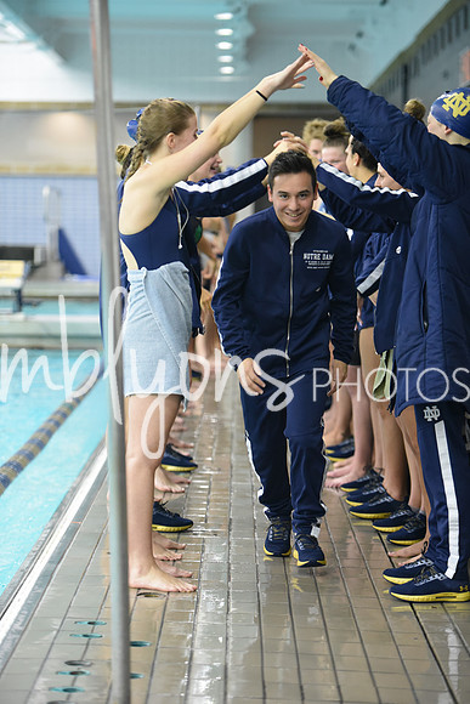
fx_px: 2153
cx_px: 235
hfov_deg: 12.5
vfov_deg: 18.6
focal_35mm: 110
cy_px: 352
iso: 3200
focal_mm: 110
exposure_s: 1/320
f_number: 2.8
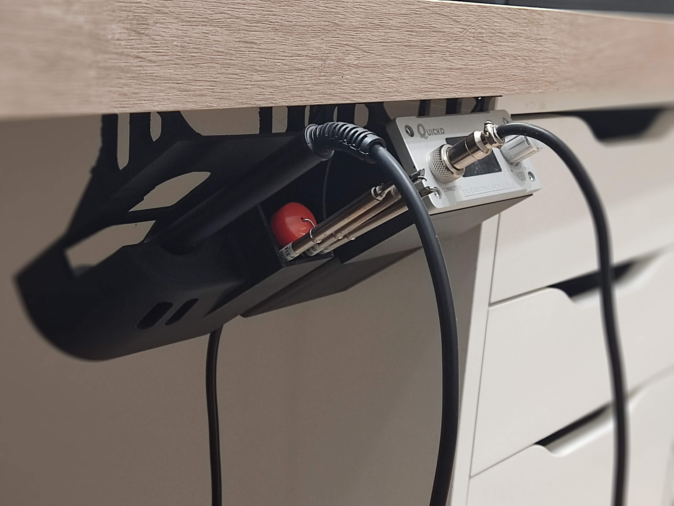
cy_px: 253
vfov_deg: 27.0
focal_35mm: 54
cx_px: 337
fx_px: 1051
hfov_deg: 35.5
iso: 624
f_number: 1.79
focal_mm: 4.71
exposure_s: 1/33
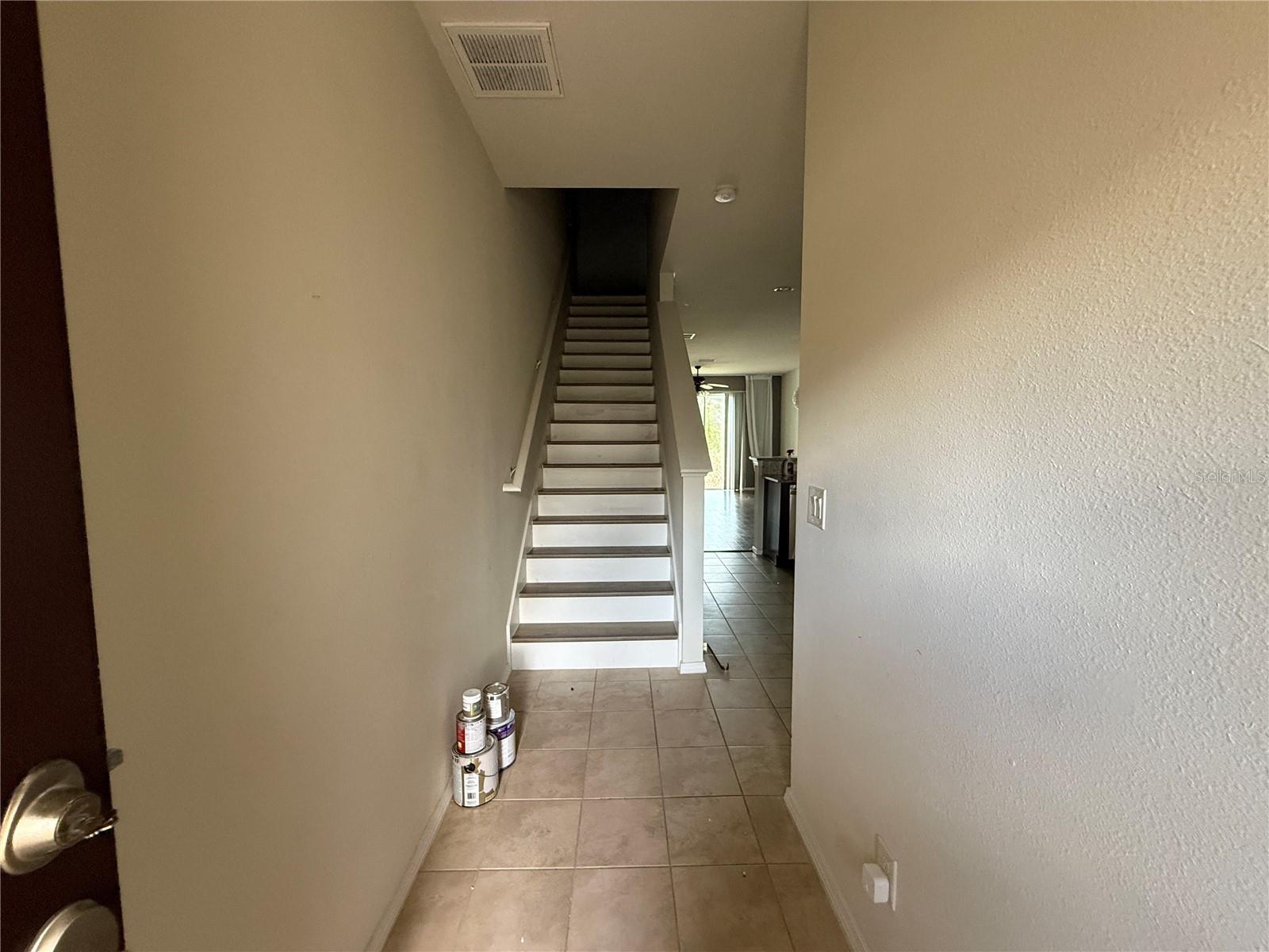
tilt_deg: -4.8
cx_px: 634
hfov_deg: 102.1
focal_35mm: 14
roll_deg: -0.5
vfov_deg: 85.7
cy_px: 476
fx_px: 513
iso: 400
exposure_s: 1/60
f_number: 2.2
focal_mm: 2.22
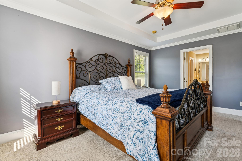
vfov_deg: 72.0
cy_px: 80
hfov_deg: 95.0
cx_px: 121
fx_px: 111
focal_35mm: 16
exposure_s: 1/6
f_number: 13
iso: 200
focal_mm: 16.5
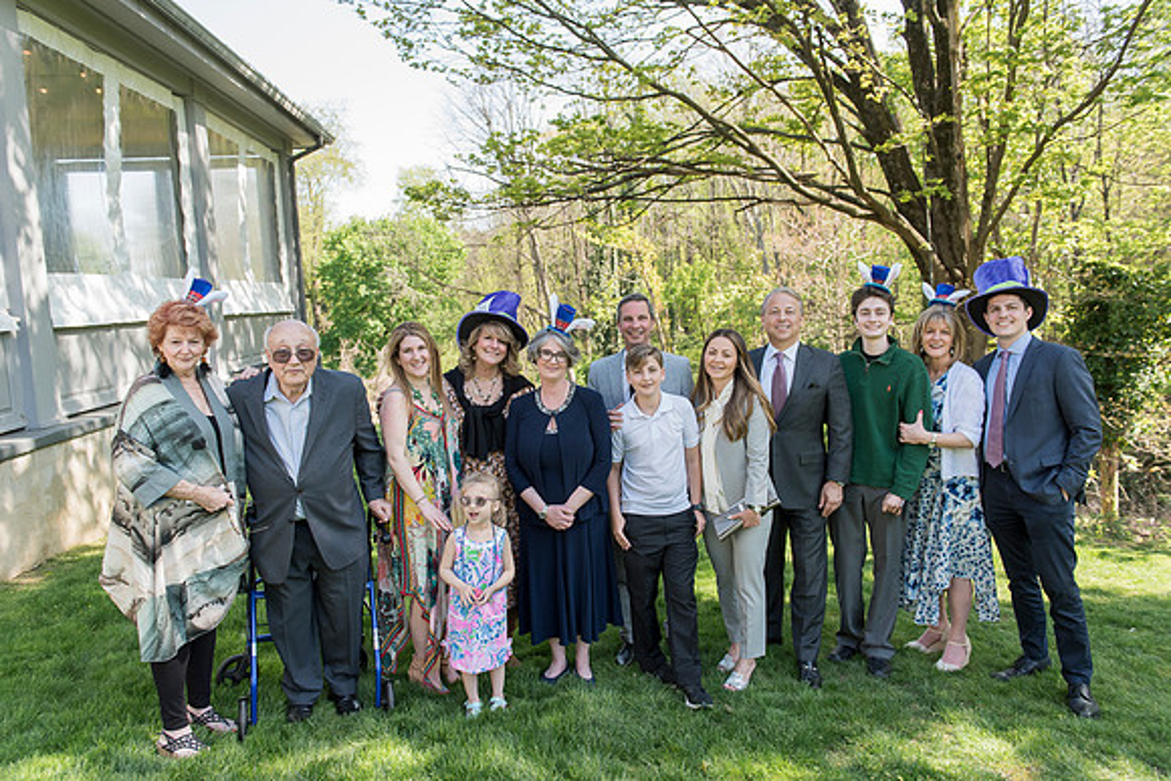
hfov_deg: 69.4
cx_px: 586
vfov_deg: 49.6
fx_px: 846
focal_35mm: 26
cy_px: 390
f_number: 4
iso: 400
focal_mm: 26
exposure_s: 1/500
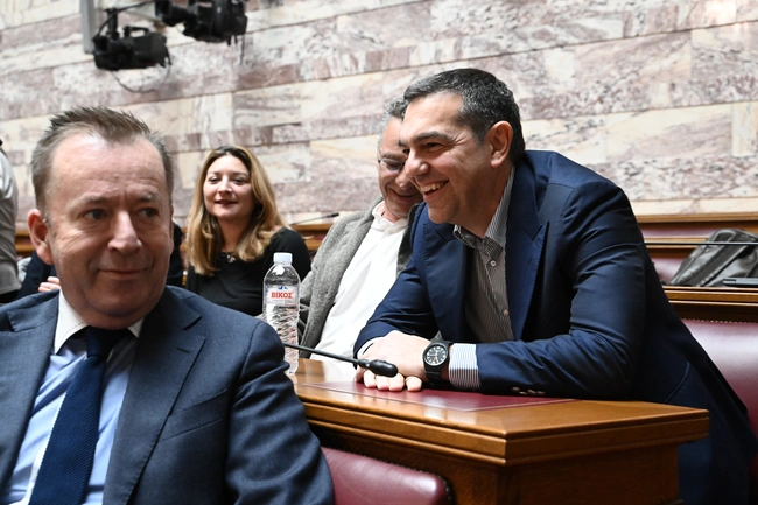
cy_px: 252
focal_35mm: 39
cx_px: 379
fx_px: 821
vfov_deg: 34.2
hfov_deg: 49.6
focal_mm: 39
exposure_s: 1/400
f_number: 4.5
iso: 6400
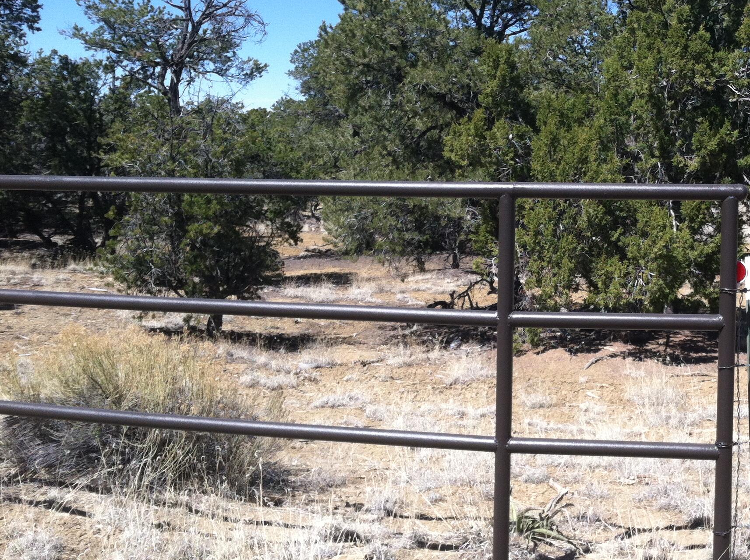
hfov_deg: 35.4
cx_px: 560
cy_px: 259
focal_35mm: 53
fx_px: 1146
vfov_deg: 27.4
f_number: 2.8
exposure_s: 1/968
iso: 80
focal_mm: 3.85
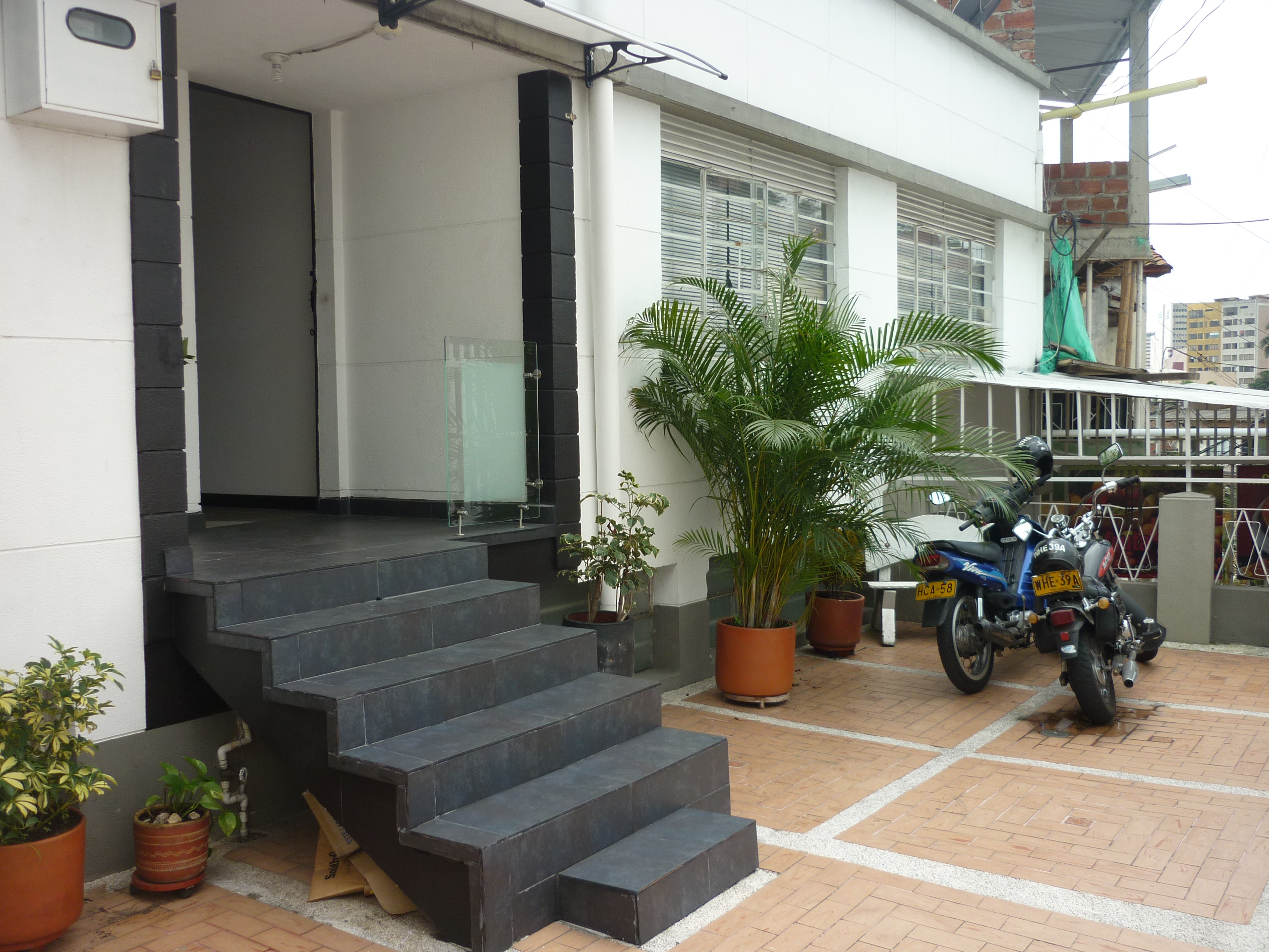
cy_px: 476
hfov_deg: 55.4
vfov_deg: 42.9
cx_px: 634
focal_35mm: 33
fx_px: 1210
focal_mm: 5.5
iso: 80
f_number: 2.8
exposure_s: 1/400
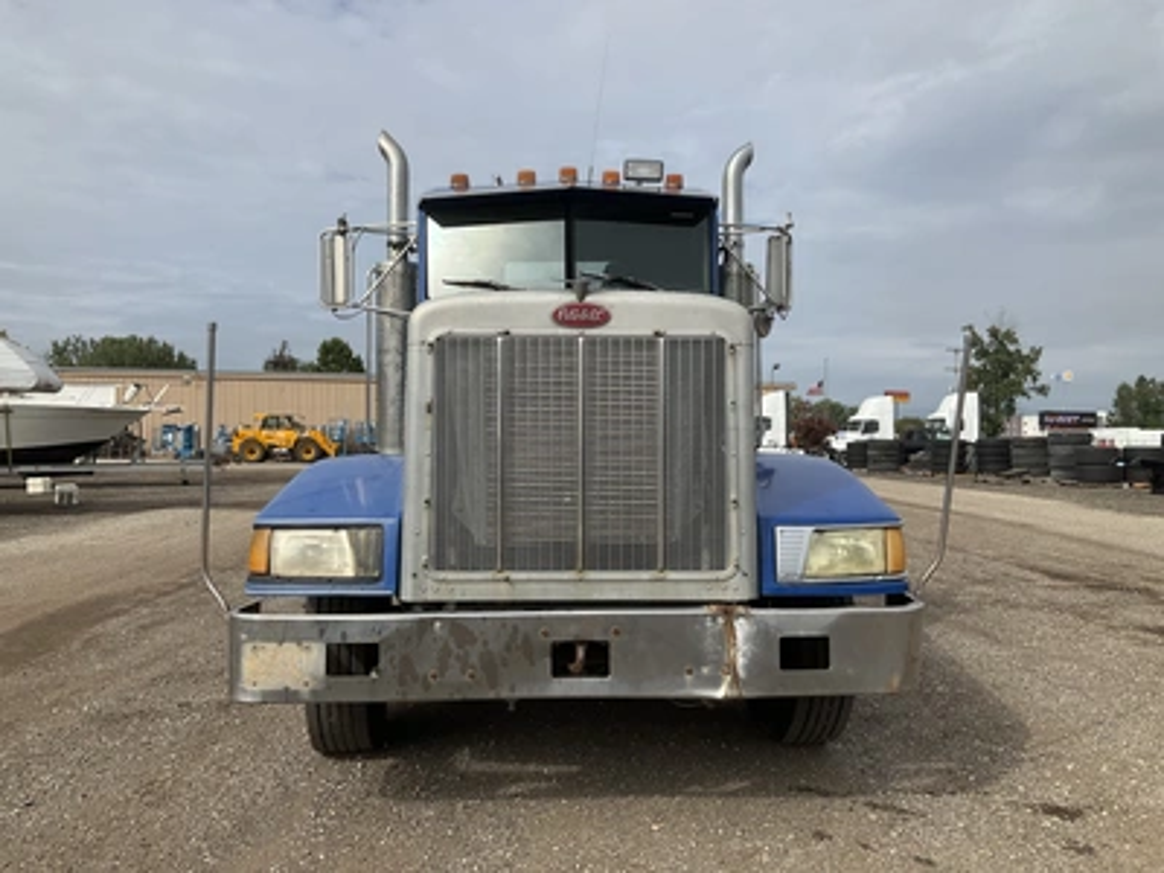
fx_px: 975
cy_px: 436
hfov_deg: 61.7
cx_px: 582
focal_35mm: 29
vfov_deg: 48.2
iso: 25
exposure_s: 1/2667
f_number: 1.8
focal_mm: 3
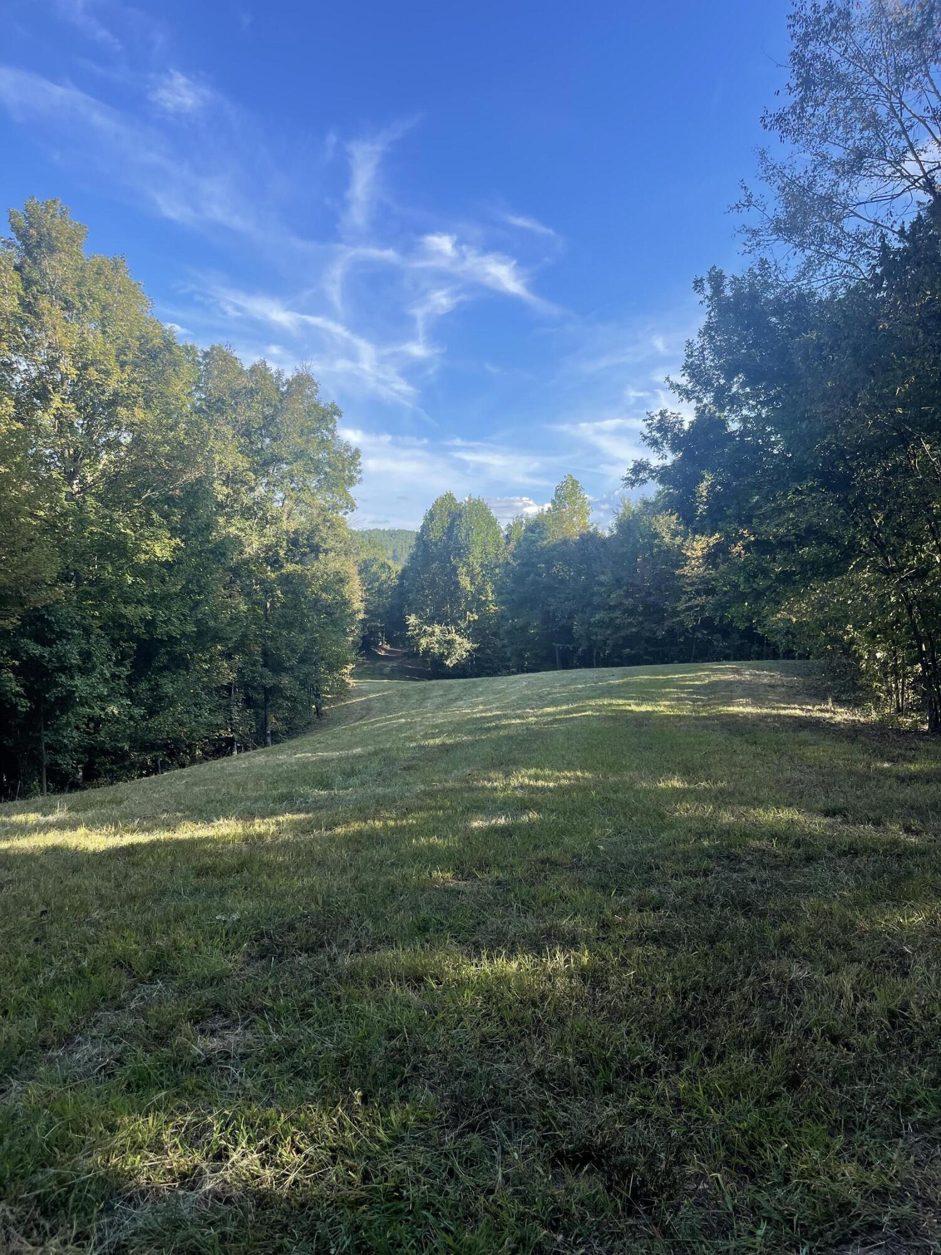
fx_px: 942
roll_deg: +0.4
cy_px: 628
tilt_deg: -4.1
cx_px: 470
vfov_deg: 67.3
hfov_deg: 53.1
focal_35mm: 26
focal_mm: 5.1
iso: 32
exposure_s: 1/1387
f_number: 1.6
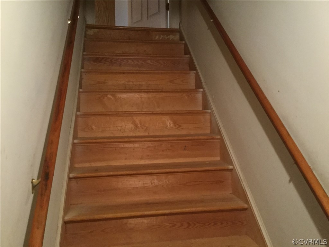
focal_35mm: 31
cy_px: 124
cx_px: 164
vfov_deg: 45.4
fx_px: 295
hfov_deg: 58.4
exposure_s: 1/20
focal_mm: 3.3
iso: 200
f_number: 2.4
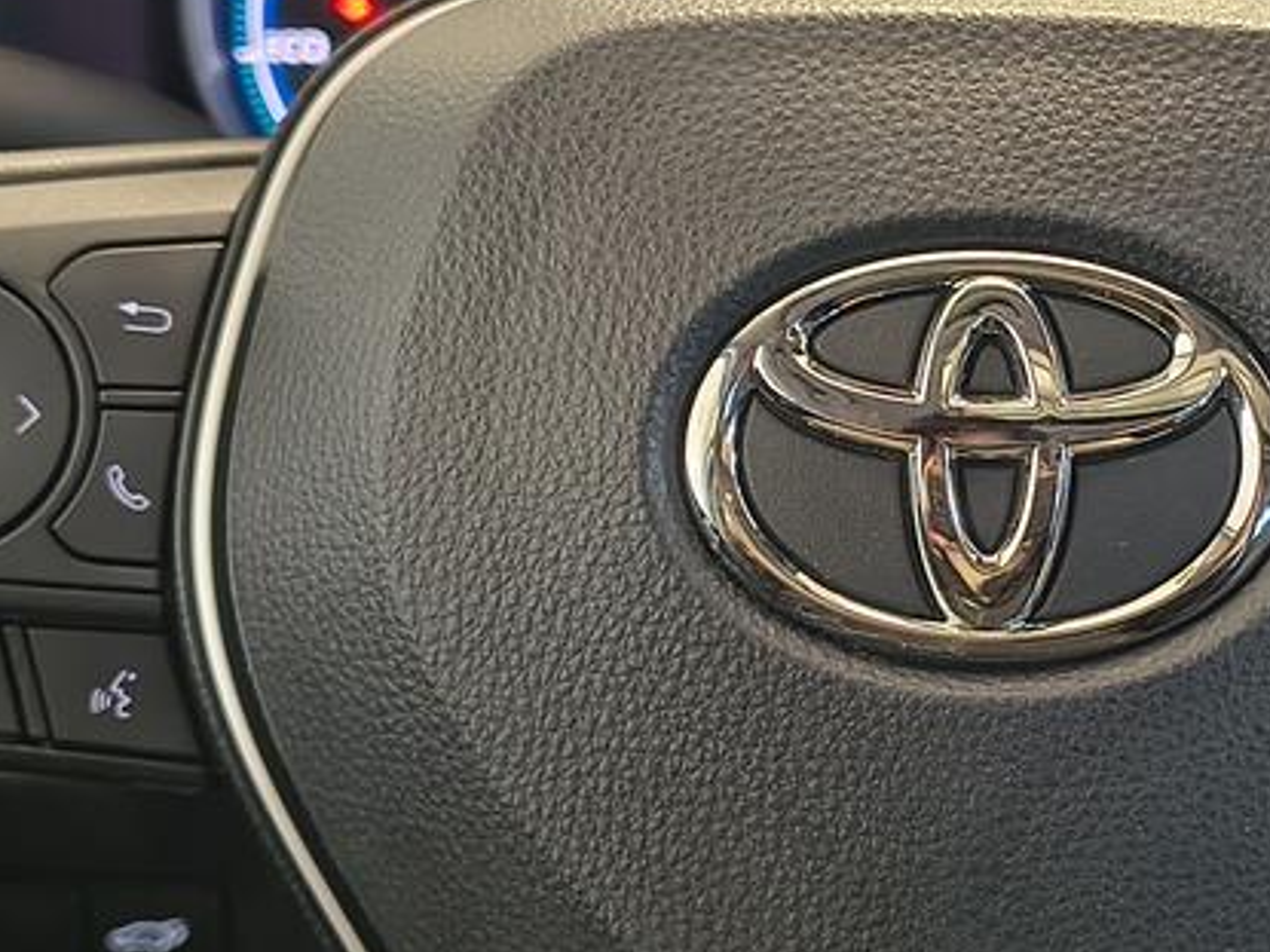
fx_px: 2714
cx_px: 854
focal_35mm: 74
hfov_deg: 26.2
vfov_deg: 19.9
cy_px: 444
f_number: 1.8
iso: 831
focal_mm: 5.56
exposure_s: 1/60
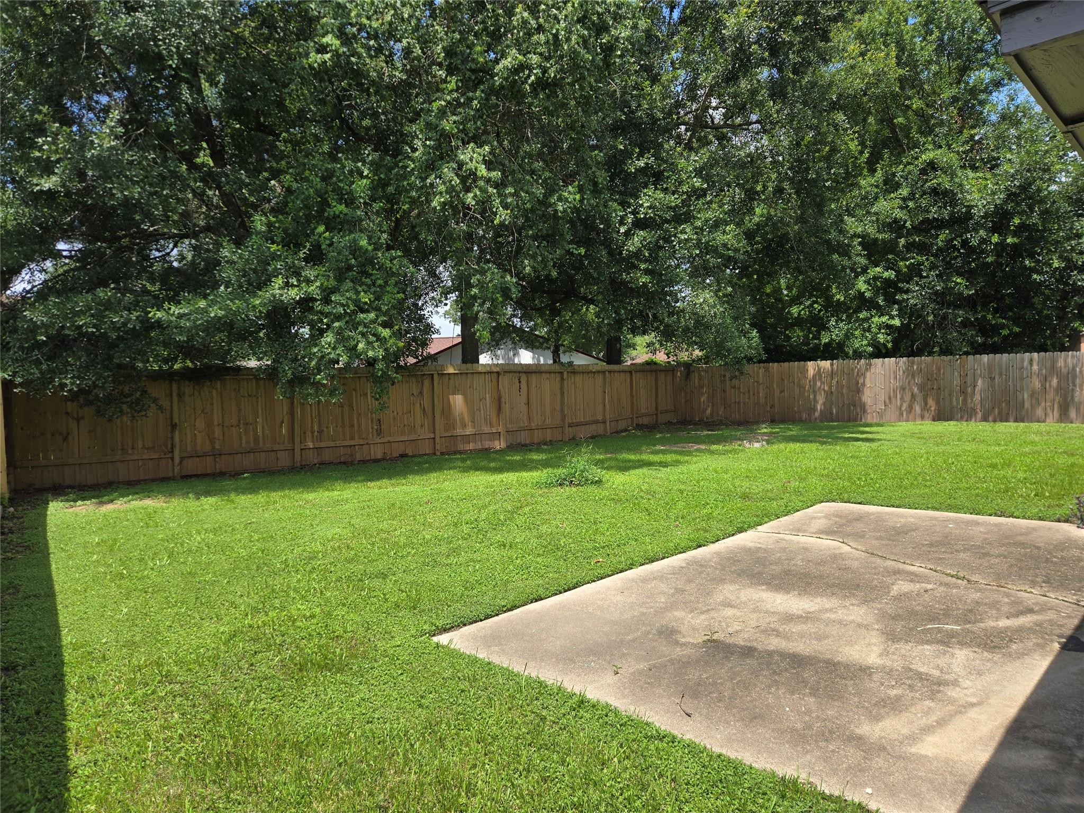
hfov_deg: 73.9
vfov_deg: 58.9
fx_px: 720
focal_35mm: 23
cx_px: 542
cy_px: 406
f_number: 1.8
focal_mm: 5.4
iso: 25
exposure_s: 1/1093
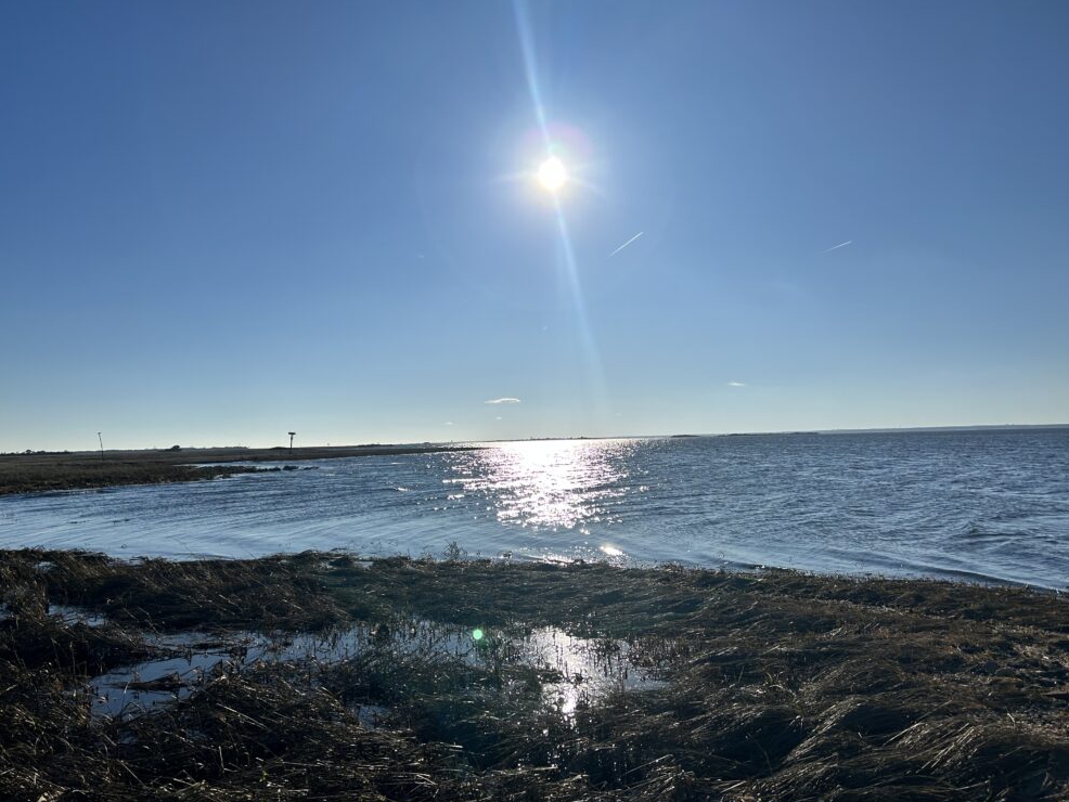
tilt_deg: +2.0
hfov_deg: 65.3
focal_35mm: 27
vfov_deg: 51.4
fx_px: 834
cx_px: 519
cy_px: 396
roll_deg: +1.8
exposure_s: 1/16393
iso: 40
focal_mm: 5.7
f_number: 1.5
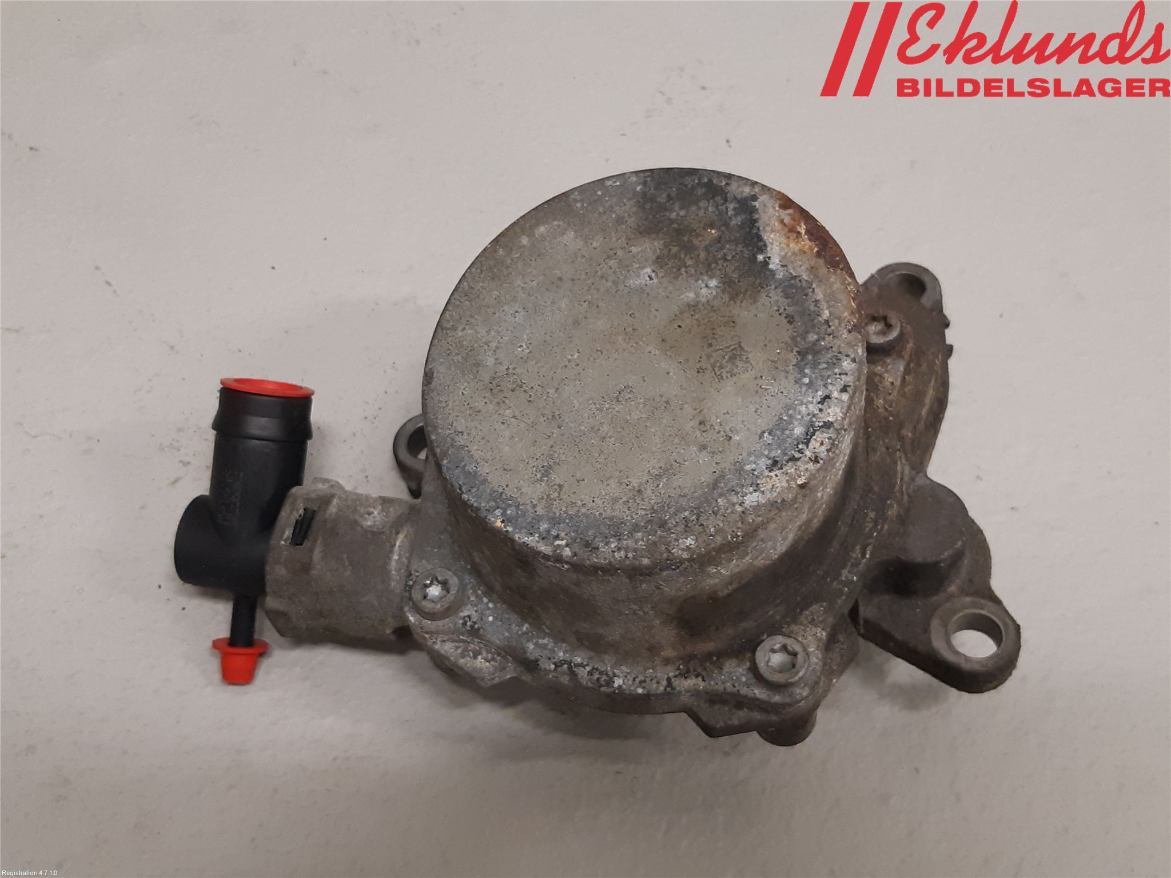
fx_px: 880
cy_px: 439
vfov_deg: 53.1
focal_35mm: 26
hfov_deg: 67.3
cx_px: 586
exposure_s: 1/50
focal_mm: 3.93
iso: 160
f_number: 1.7
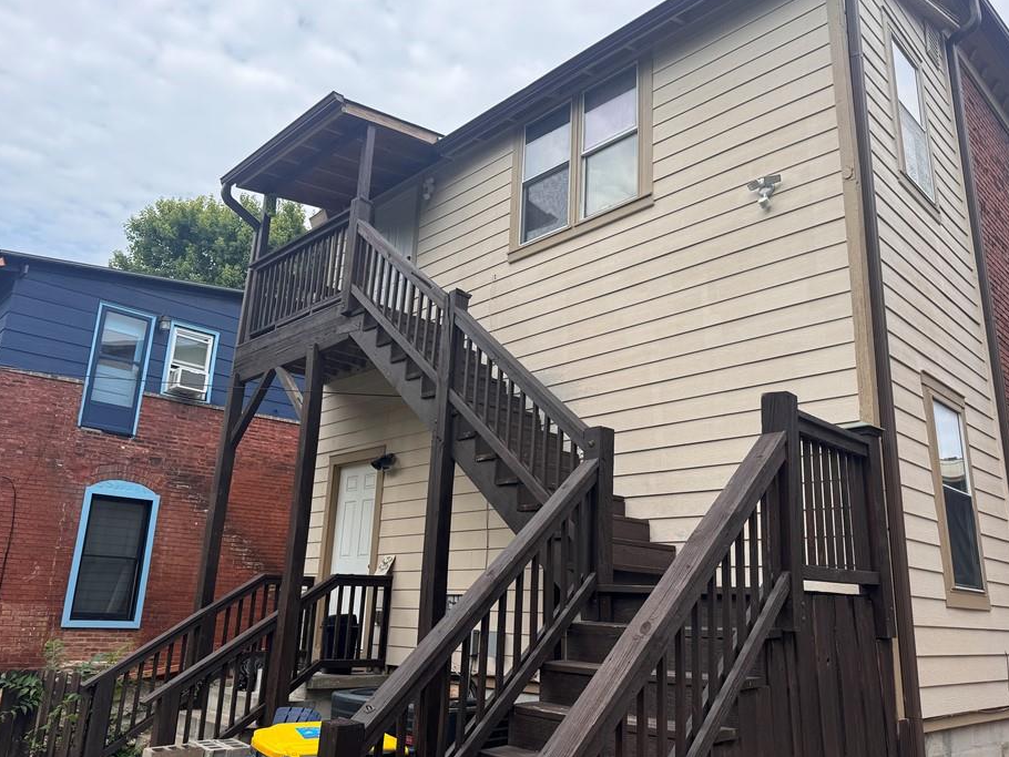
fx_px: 787
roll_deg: -2.1
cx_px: 508
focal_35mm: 27
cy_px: 369
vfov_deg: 51.4
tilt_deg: +15.6
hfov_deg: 65.3
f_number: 1.78
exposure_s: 1/2252
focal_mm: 6.76
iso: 80
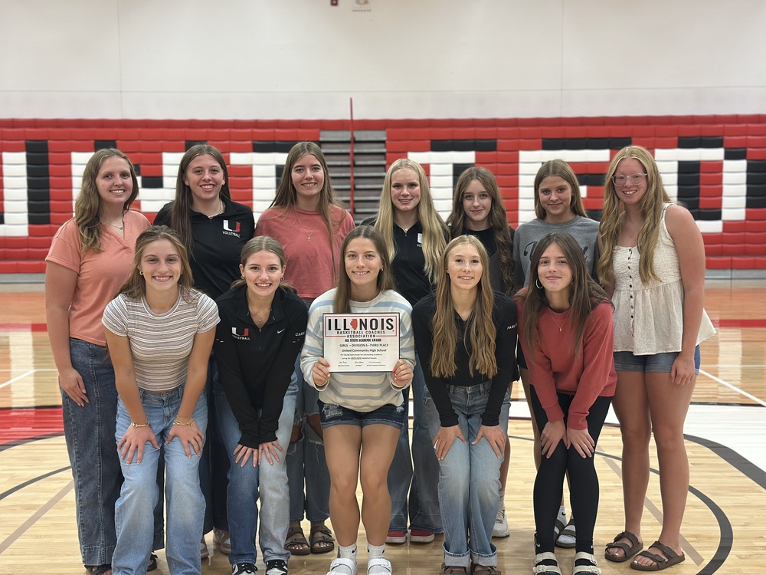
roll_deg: +0.1
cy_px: 288
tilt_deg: -3.8
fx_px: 1062
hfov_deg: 39.7
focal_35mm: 48
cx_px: 383
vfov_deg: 30.3
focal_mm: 6.86
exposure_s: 1/60
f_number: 1.78
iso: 160
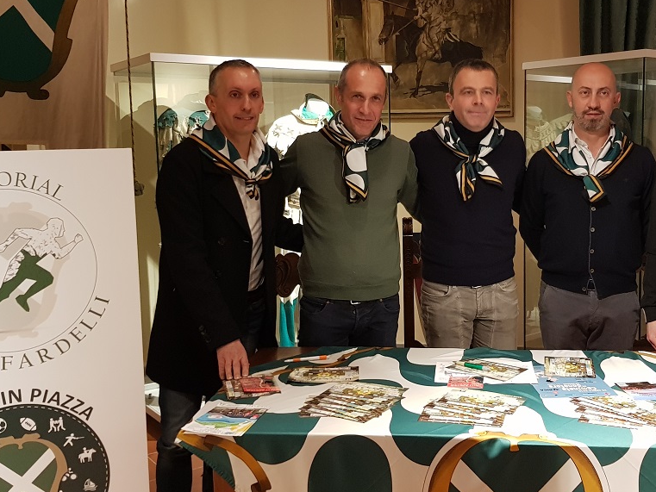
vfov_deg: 35.1
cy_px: 224
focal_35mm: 41
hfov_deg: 45.5
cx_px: 390
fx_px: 777
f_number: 1.7
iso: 200
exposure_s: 1/11
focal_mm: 4.3
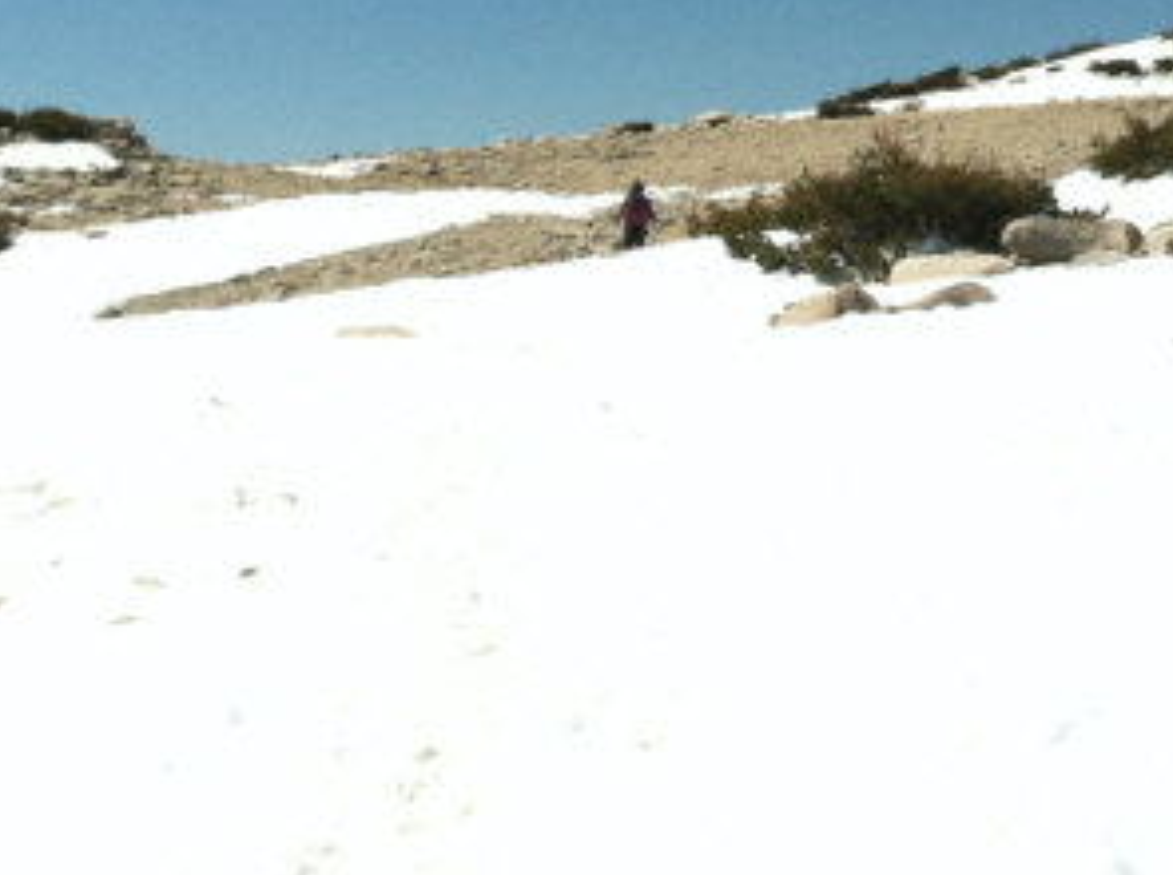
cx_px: 724
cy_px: 40
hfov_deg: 23.6
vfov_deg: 17.4
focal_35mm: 83
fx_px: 2807
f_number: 2.8
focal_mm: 3.85
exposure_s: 1/3750
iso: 125
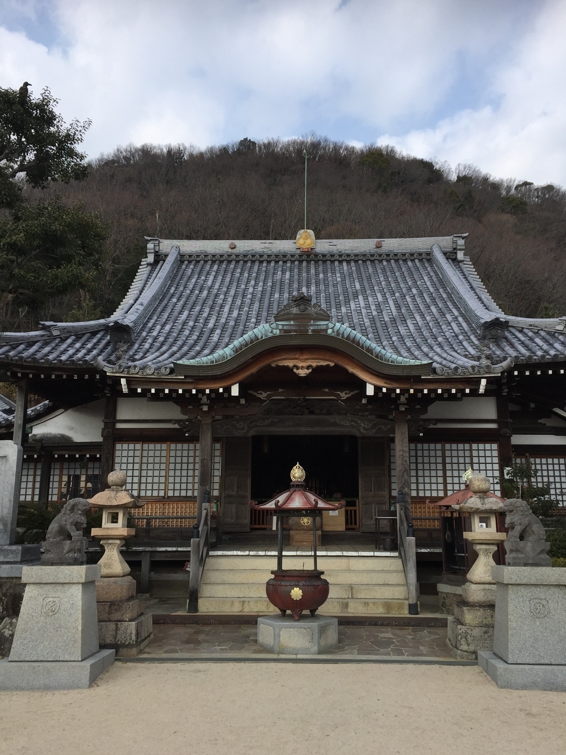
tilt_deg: +14.2
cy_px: 381
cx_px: 292
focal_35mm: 30
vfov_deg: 60.0
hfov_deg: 46.8
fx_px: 654
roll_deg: +0.0
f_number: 2.2
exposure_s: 1/1522
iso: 32
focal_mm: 4.15
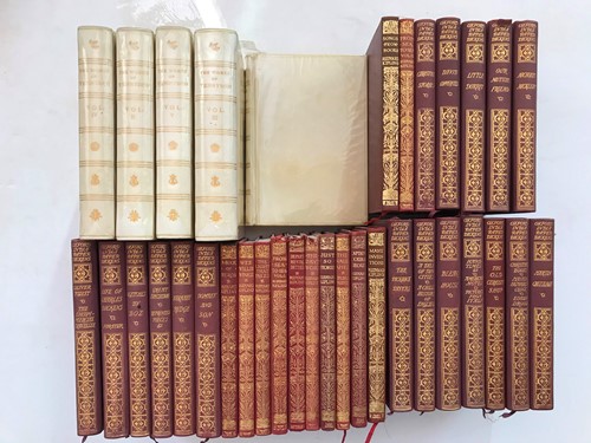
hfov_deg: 63.4
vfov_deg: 49.7
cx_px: 296
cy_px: 222
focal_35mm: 28
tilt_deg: -87.7
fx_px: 478
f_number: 1.8
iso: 25
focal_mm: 3.99
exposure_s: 1/33
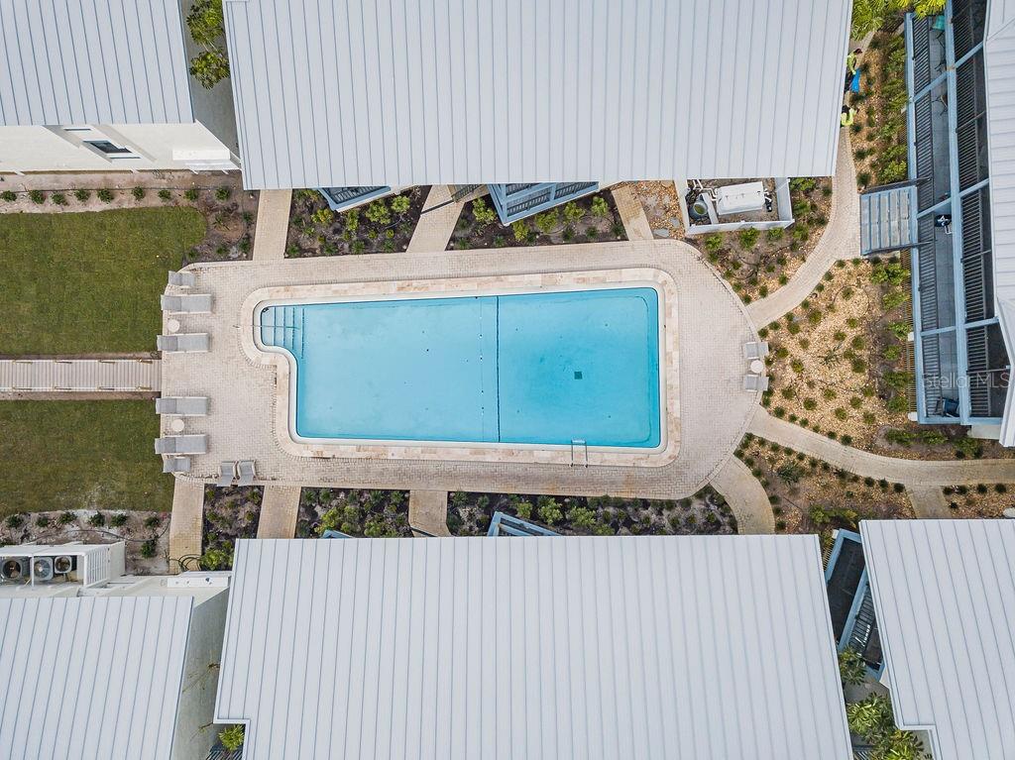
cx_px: 508
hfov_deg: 67.3
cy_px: 380
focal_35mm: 26
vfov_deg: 53.0
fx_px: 762
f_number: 2.2
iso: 108
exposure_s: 1/100
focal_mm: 4.73
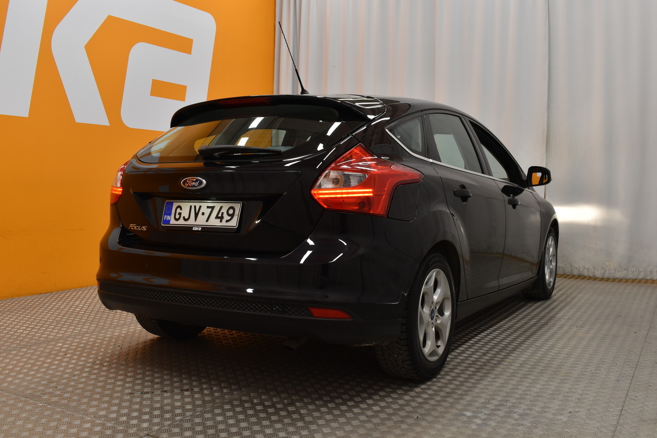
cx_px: 328
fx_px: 630
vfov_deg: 38.4
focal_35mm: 34
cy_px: 219
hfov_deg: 55.1
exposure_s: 1/10
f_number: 8
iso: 100
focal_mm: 23
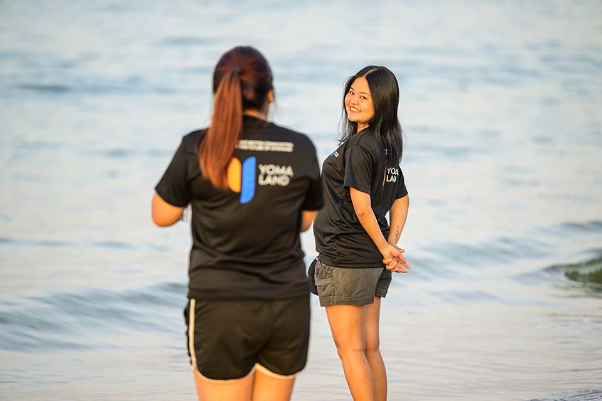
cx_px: 301
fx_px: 3344
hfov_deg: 10.3
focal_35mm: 200
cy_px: 200
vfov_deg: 6.9
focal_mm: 200
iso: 220
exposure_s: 1/640
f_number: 2.8
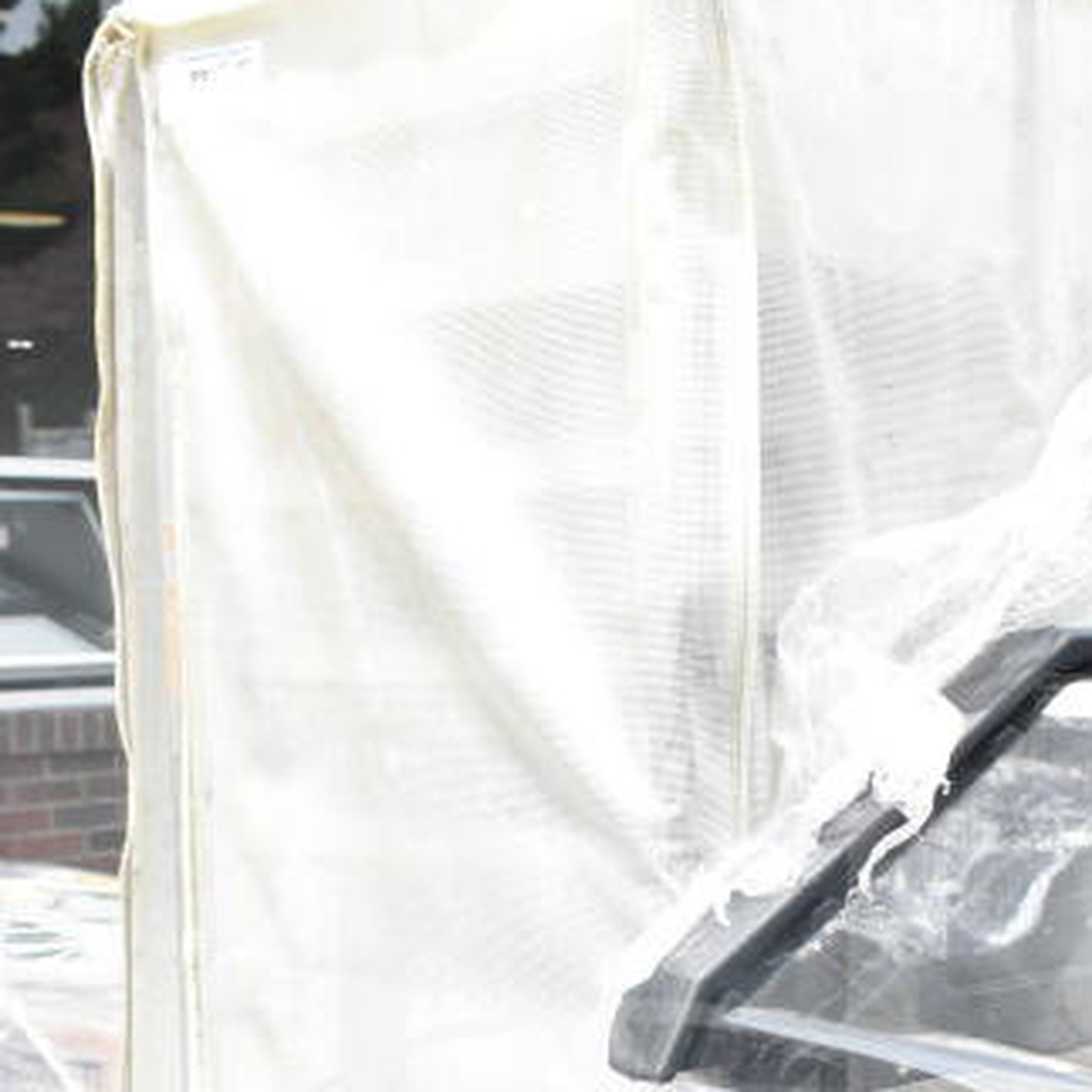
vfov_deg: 25.3
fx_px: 2320
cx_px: 625
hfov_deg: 26.5
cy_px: 1068
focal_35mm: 65
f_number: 4
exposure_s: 1/4000
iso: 1600
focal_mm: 18
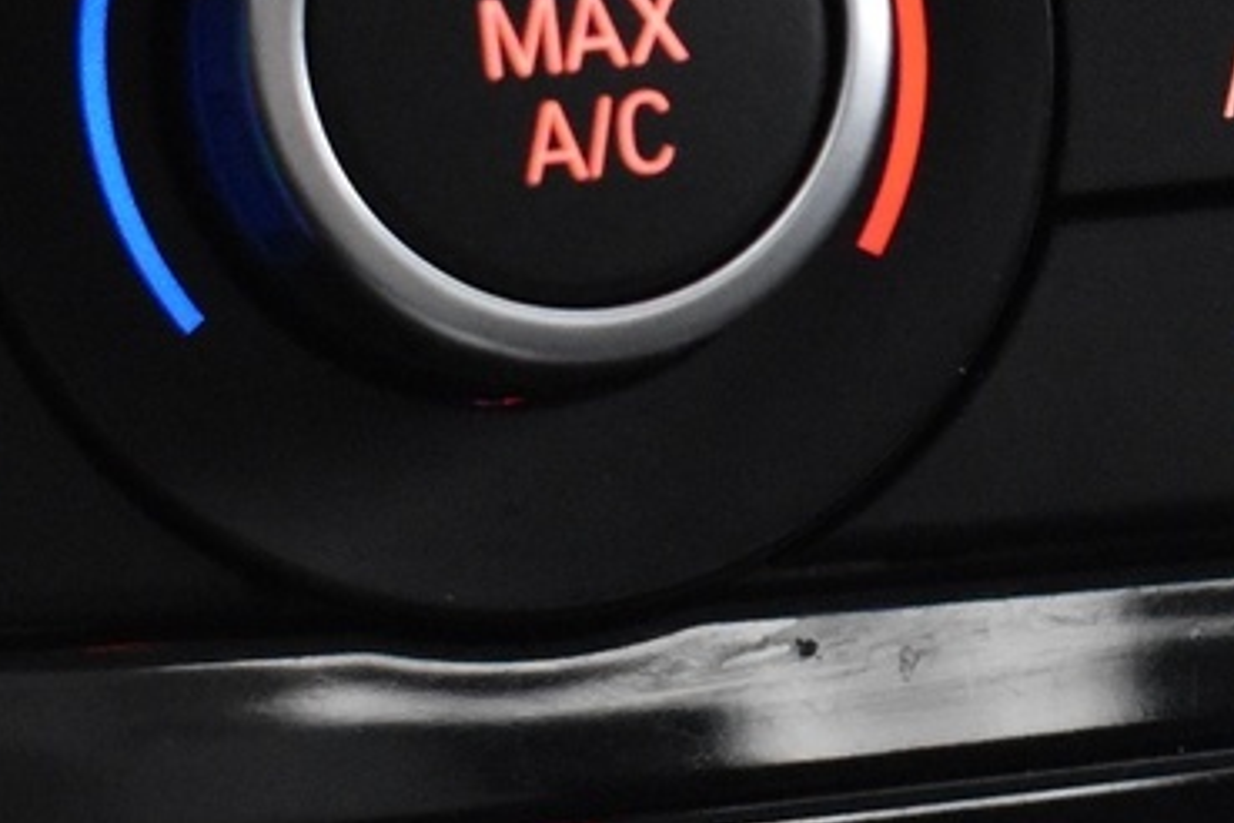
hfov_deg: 9.6
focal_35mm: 211
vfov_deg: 6.5
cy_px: 391
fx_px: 7232
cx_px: 1585
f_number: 4.5
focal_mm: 32
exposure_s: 1/20
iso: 3200
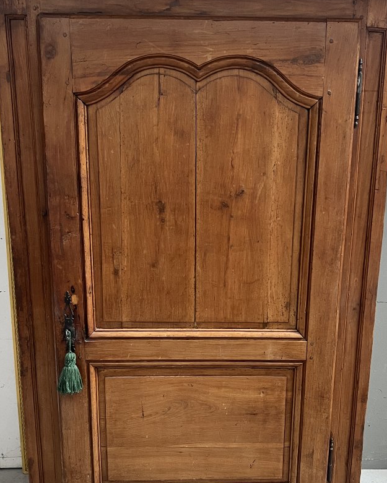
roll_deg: -0.8
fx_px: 558
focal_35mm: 39
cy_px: 267
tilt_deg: -13.7
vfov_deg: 46.8
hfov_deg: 38.2
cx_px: 215
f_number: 1.5
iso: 320
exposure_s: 1/60
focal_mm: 5.7
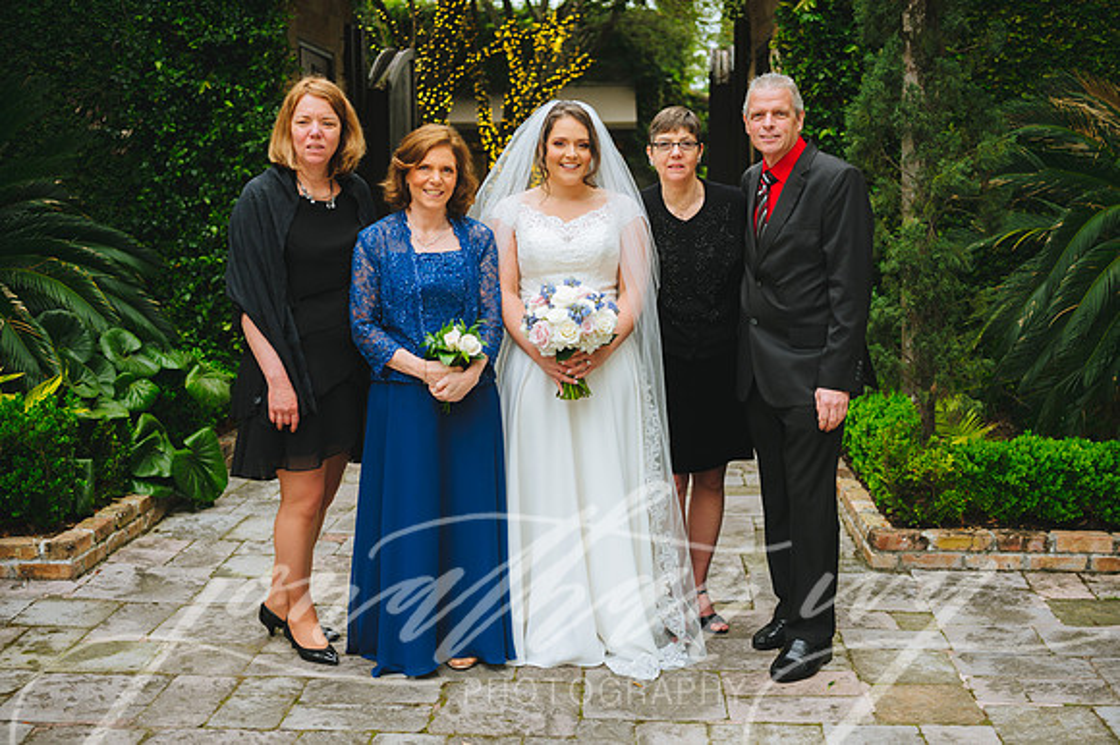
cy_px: 372
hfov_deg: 42.8
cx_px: 560
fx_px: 1430
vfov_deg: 29.2
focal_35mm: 46
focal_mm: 46
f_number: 2.8
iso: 200
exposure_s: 1/250
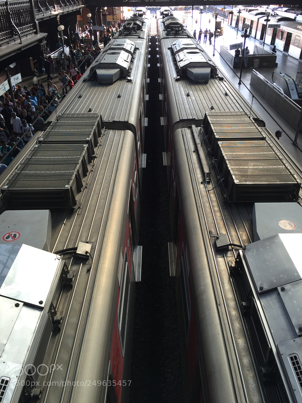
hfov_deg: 48.2
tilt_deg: -31.1
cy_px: 202
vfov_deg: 61.7
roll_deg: +1.5
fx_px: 337
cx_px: 151
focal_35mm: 29
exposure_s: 1/120
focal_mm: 4.15
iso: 32
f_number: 2.2
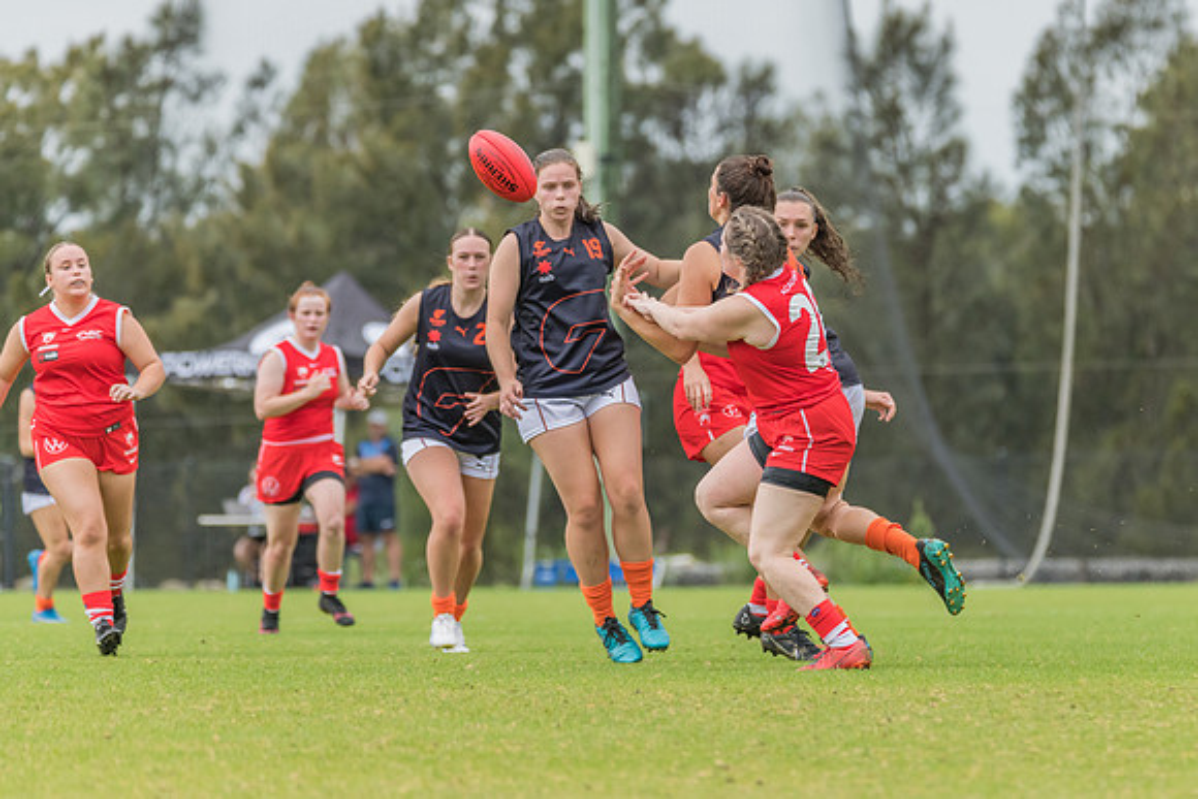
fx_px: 12631
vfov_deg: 3.6
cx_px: 708
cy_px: 374
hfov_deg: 5.4
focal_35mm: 379
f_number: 5.6
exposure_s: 1/1250
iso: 800
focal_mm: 320
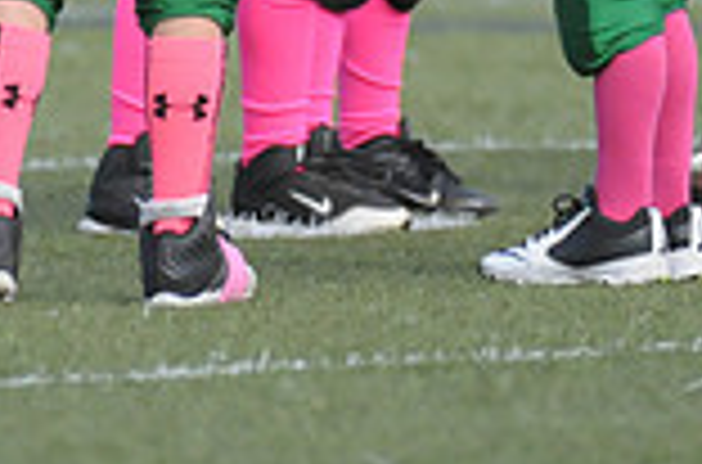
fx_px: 33691
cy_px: -273
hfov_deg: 1.2
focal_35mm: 1733
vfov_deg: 0.8
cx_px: 140
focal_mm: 310
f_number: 4
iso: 1600
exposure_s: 1/5000
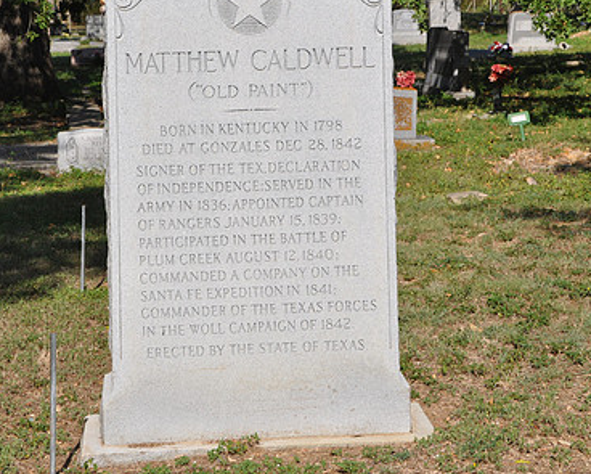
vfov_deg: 16.5
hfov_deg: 20.6
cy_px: 173
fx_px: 1628
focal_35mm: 93
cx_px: 255
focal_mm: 42
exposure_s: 1/200
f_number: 11
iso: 200
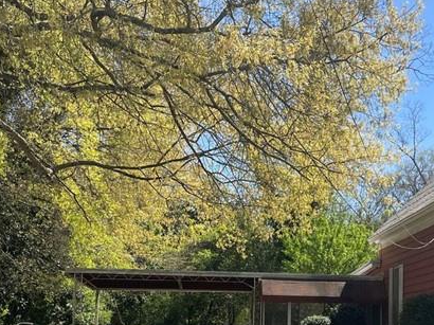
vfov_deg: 22.1
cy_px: 286
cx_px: 215
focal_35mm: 65
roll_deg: -1.3
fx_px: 814
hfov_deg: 29.8
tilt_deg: +4.5
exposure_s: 1/2053
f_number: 1.6
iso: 32
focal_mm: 4.2
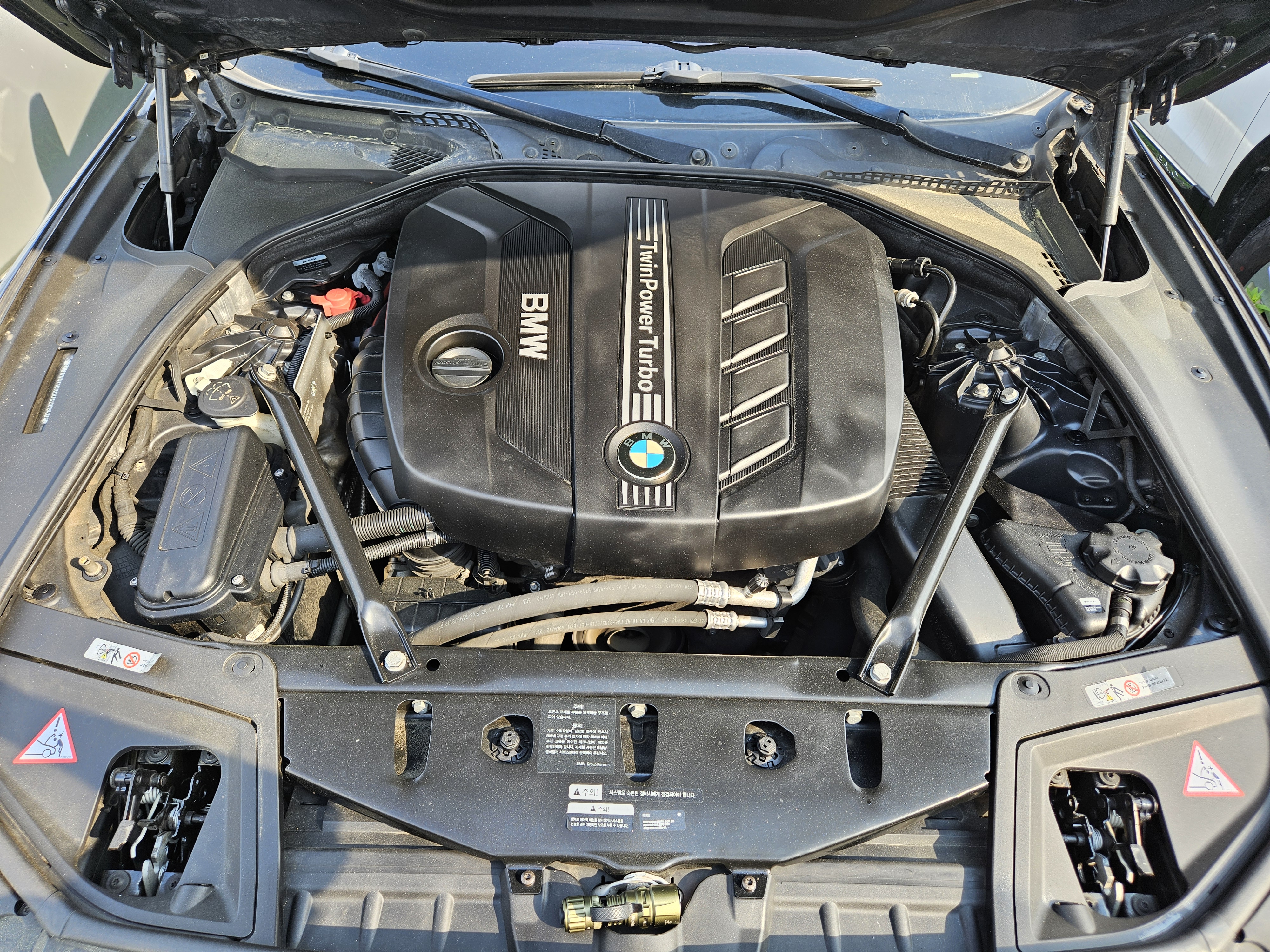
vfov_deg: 58.9
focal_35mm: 23
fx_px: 844
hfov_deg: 73.9
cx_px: 635
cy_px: 476
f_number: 1.8
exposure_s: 1/180
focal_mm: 5.4
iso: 25
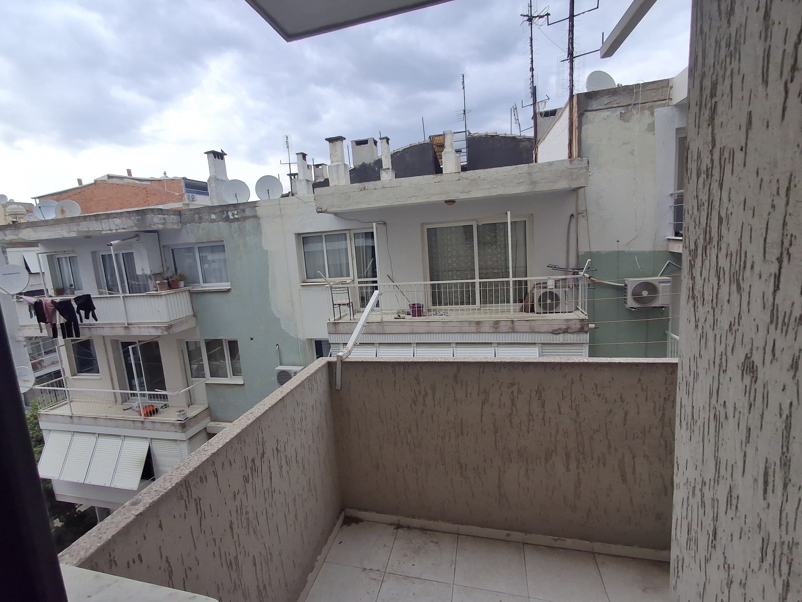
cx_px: 384
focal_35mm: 17
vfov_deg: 74.7
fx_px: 394
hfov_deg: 91.0
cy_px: 295
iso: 40
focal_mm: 1.64
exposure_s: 1/262
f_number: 2.2
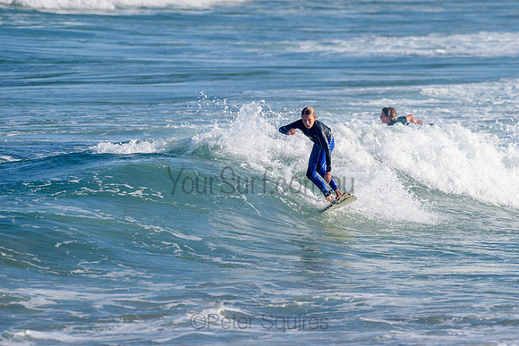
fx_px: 8842
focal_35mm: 613
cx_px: 318
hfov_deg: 3.4
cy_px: 158
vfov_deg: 2.2
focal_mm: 500
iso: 140
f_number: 5.6
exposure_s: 1/2000
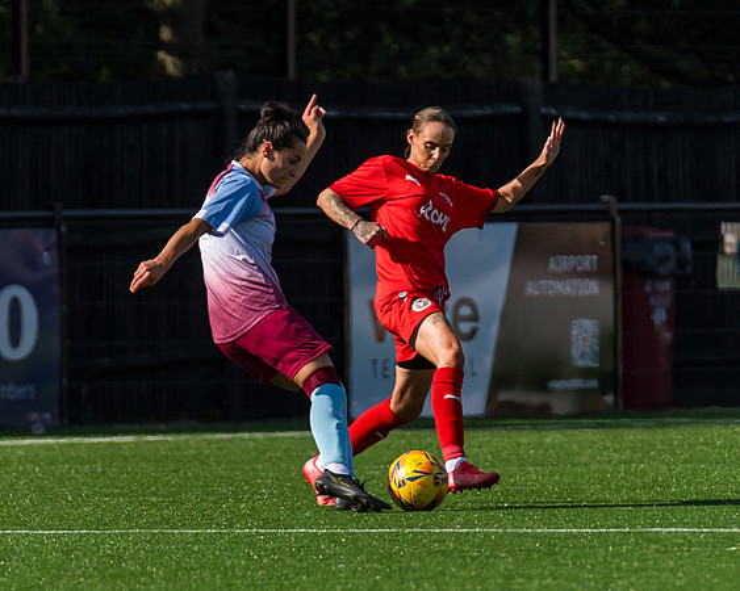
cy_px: 323
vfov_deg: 1.7
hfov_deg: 2.2
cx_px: 310
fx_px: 19511
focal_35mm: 891
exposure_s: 1/4000
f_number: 4
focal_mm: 300
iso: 400
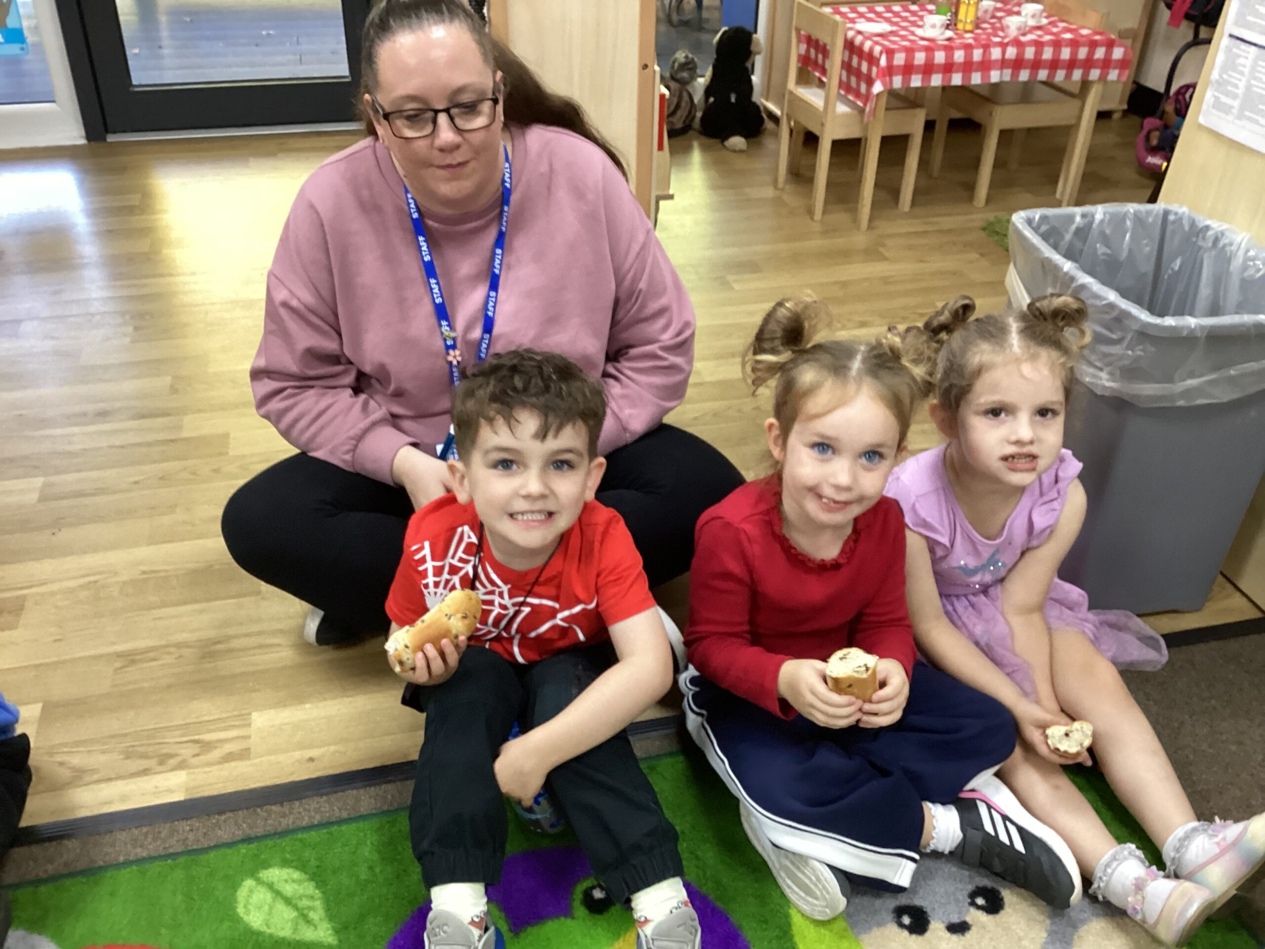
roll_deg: +0.7
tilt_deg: -34.4
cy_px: 474
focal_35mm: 31
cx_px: 632
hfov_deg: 58.4
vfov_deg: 45.4
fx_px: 1133
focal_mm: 3.3
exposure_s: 1/50
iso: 200
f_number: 2.4
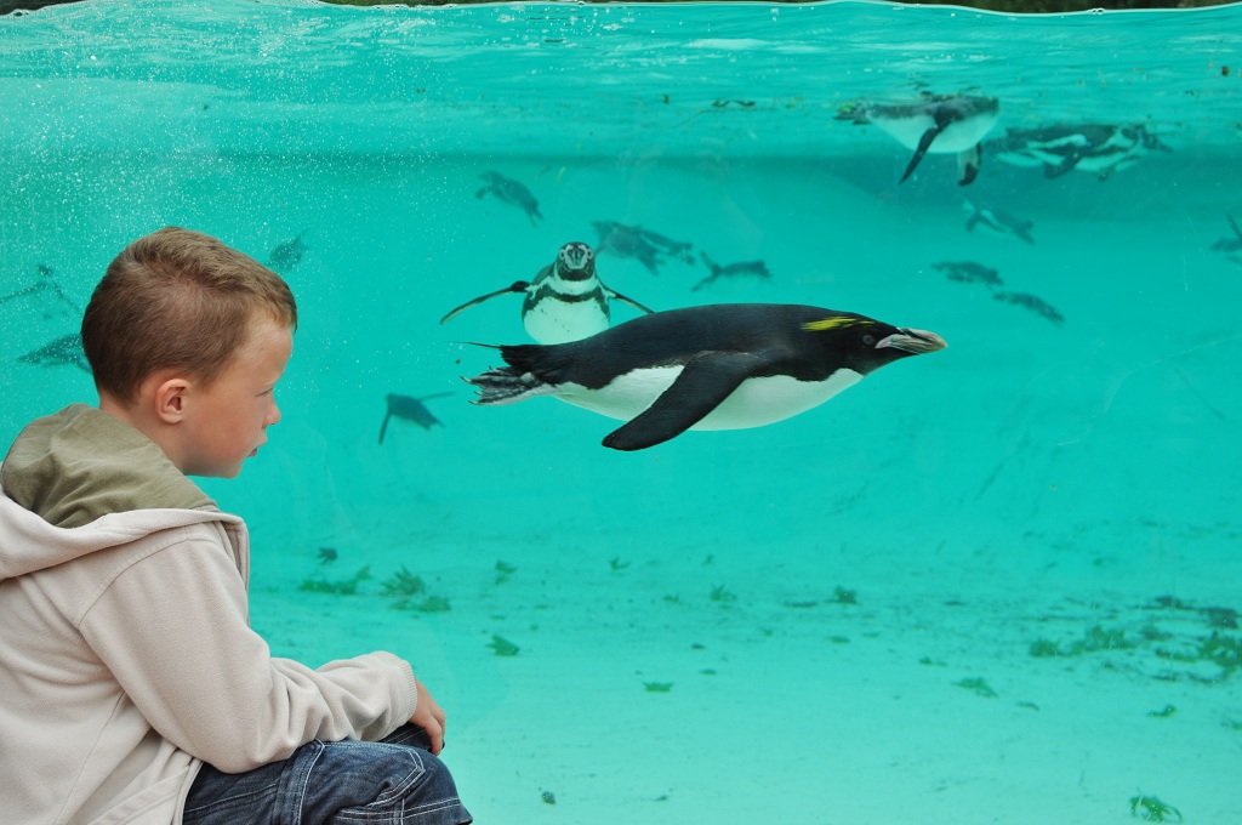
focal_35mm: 60
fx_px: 2067
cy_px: 412
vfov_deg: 22.6
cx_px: 621
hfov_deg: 33.4
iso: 200
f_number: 7.1
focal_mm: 40
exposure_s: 1/200
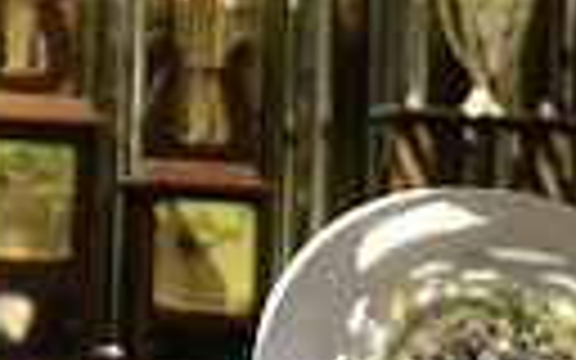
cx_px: -702
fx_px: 21632
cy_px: 824
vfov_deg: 1.0
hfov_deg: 1.5
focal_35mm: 1378
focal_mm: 200
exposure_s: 1/400
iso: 3200
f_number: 2.8
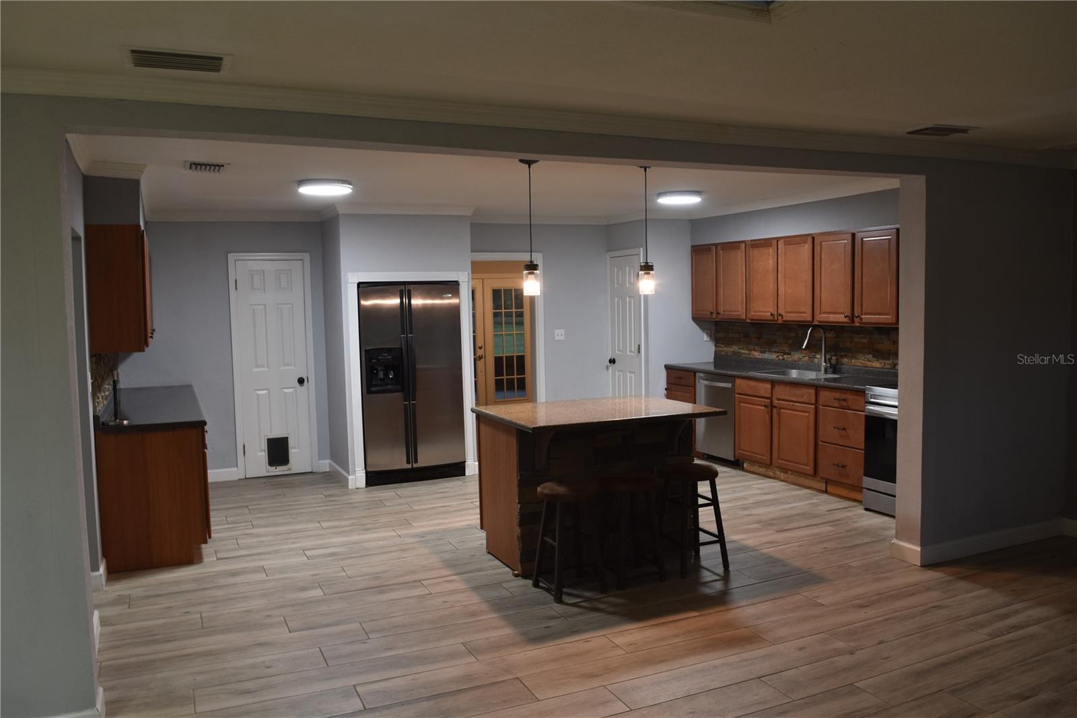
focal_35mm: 27
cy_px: 359
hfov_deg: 67.4
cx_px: 538
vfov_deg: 47.9
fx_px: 808
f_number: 6.3
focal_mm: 18
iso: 400
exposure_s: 1/6
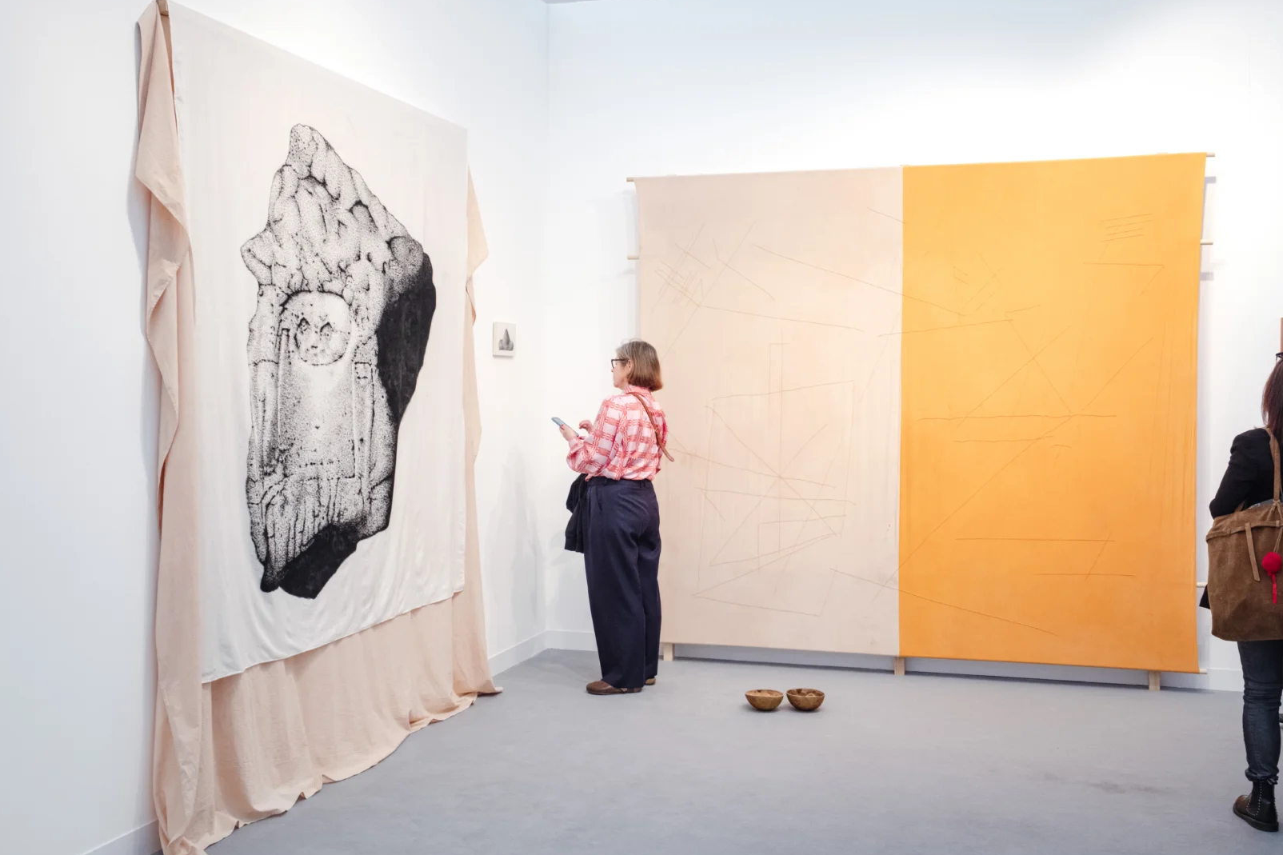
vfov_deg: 36.9
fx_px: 1283
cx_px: 644
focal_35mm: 36
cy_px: 435
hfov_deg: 53.1
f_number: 7.1
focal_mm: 23
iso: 1250
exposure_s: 1/125
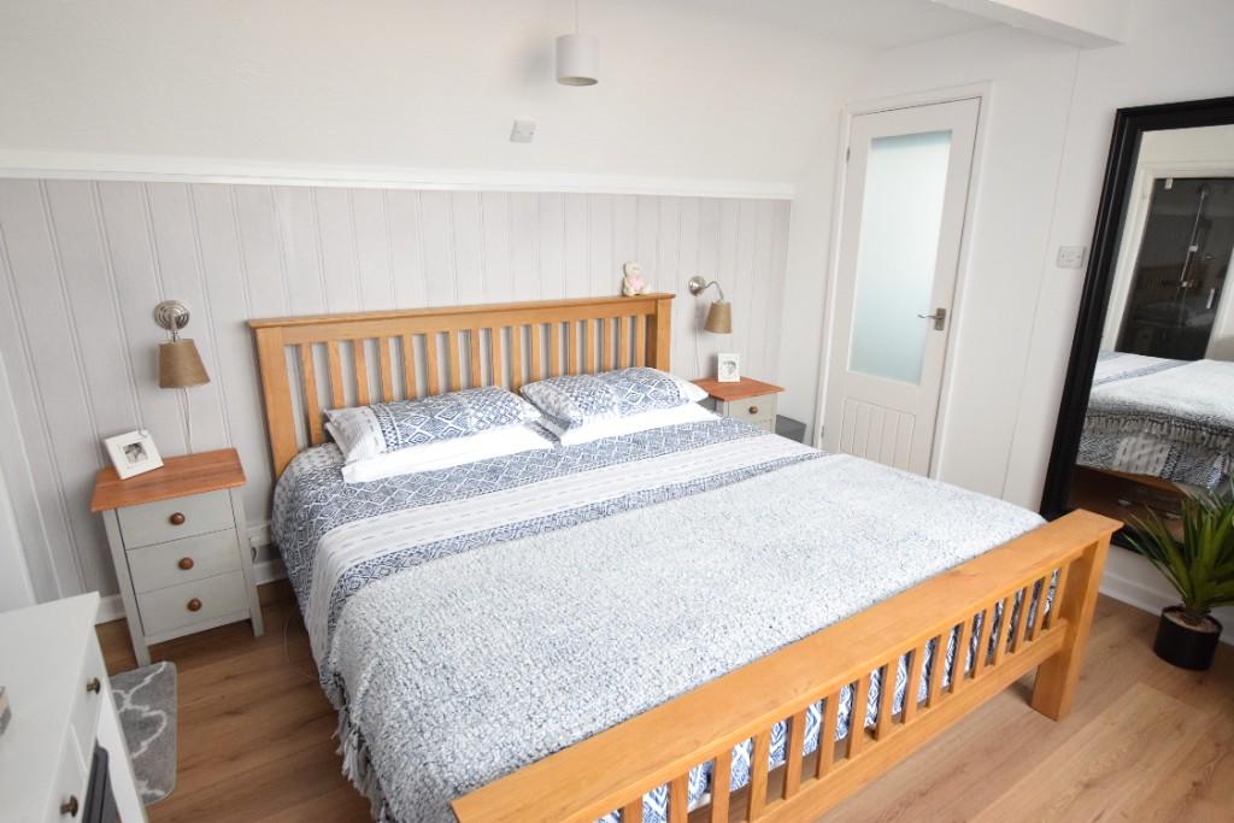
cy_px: 412
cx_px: 617
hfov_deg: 85.4
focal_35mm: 20
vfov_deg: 63.2
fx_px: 668
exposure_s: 1/100
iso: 3200
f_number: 5
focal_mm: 13
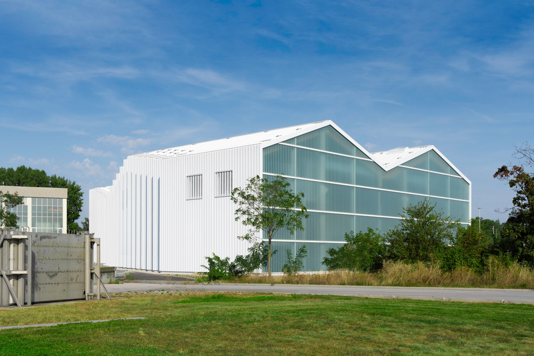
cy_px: 178
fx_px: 578
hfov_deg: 49.6
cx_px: 267
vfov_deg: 34.2
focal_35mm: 39
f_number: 9
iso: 125
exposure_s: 1/320
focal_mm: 39
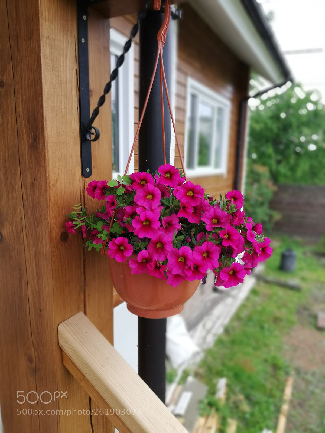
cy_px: 216
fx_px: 325
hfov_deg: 53.1
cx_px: 162
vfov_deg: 67.3
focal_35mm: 26
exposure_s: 1/120
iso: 50
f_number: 6.3
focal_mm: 3.81
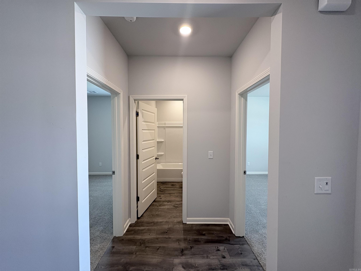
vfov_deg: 85.7
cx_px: 180
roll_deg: +0.1
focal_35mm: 14
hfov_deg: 102.1
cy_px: 136
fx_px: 146
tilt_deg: -1.1
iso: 100
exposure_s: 1/60
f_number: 2.2
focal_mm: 2.22
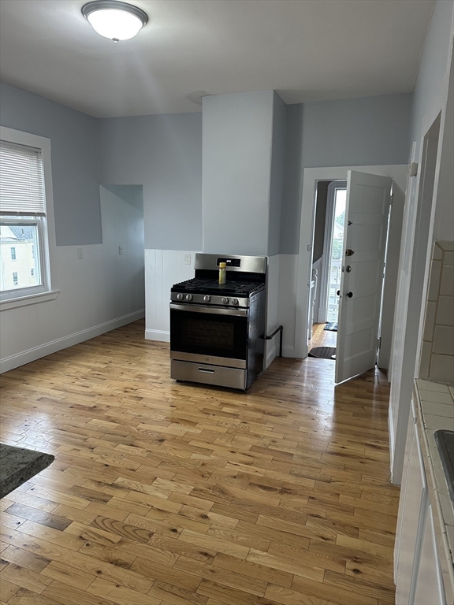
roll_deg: -0.7
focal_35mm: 24
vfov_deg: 71.6
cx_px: 227
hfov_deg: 56.8
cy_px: 302
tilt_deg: -10.5
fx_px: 420
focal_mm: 6.86
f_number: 1.78
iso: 160
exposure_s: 1/60
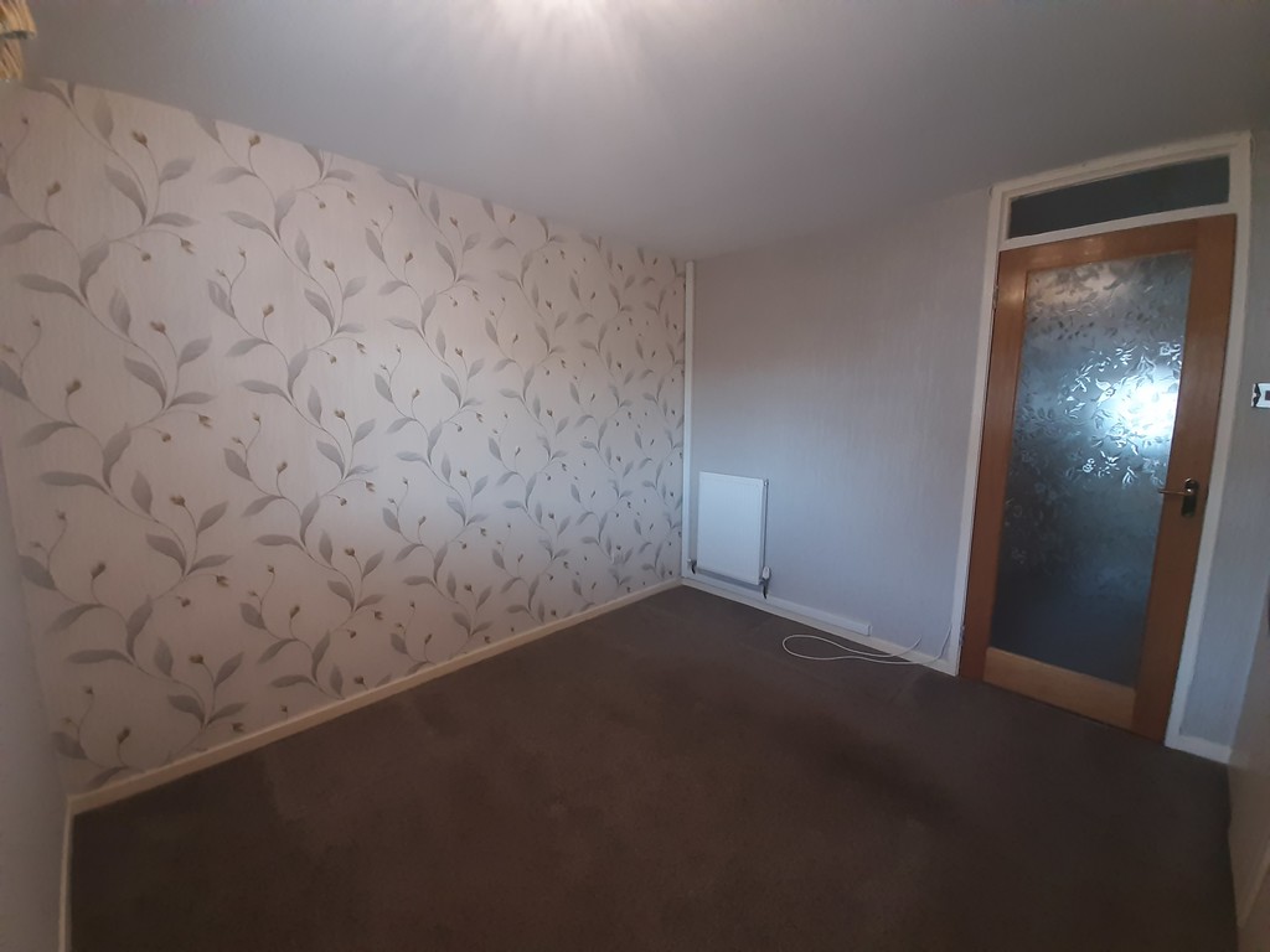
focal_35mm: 13
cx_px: 635
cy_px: 476
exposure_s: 1/25
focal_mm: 1.42
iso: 200
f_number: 2.2
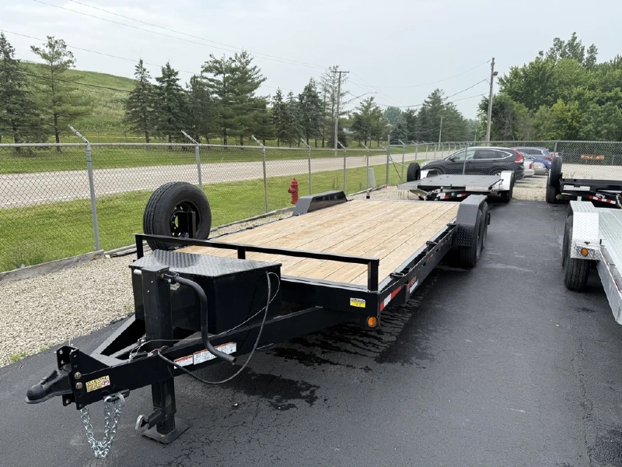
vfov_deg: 56.8
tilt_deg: -12.2
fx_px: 431
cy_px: 234
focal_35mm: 24
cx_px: 311
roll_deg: -2.5
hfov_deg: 71.6
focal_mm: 6.76
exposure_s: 1/1618
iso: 80
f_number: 1.78
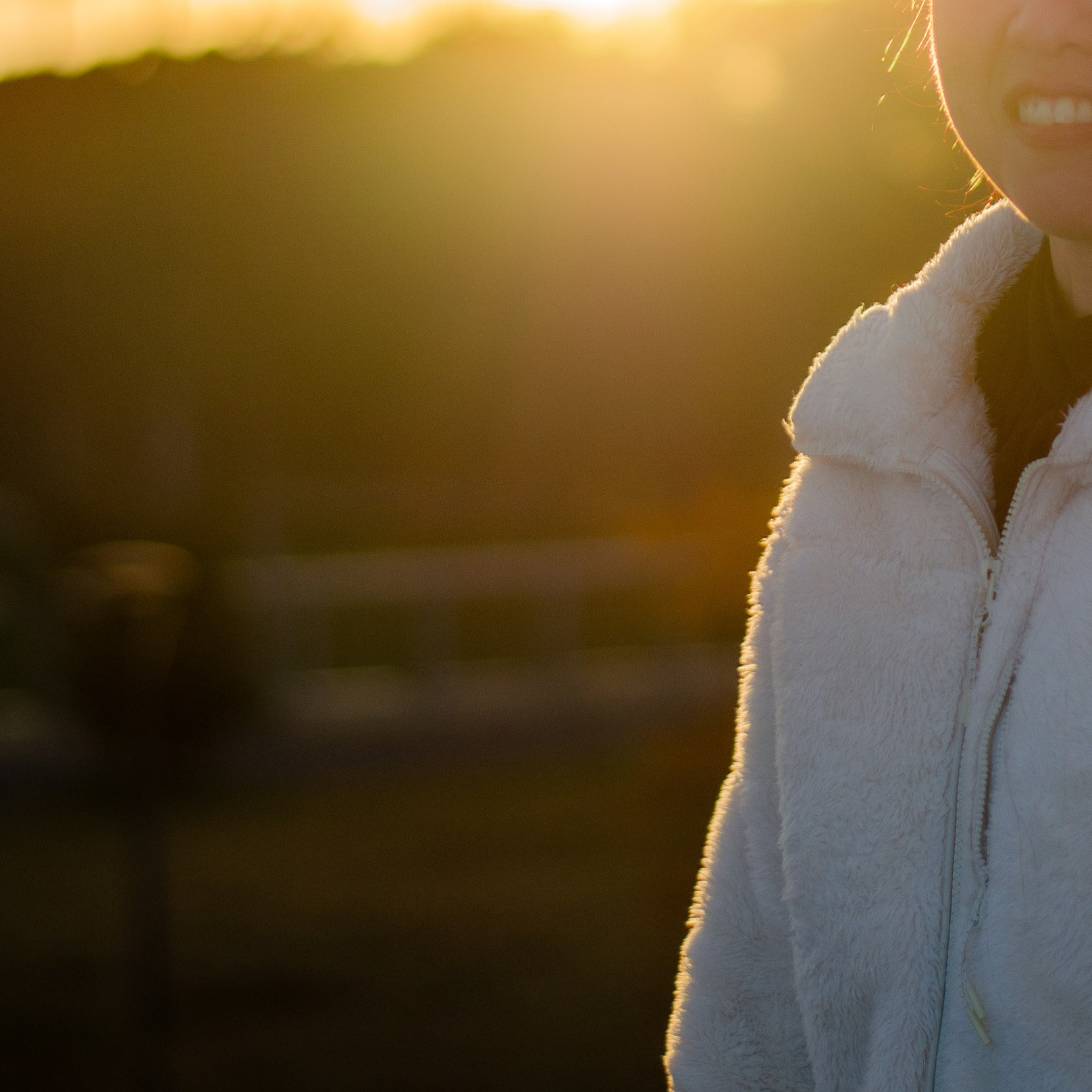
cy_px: 2
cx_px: 777
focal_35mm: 152
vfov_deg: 11.4
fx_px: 5425
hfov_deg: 11.5
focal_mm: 50
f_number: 1.8
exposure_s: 1/4000
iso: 100
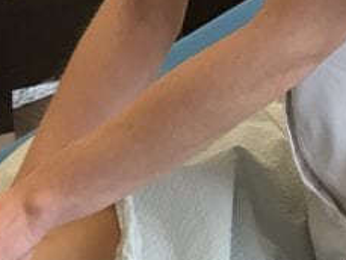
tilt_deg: -31.9
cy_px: 271
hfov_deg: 15.4
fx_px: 1250
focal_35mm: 125
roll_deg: +3.5
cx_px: -23
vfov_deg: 11.7
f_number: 1.8
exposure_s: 1/20
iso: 40
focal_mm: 3.99
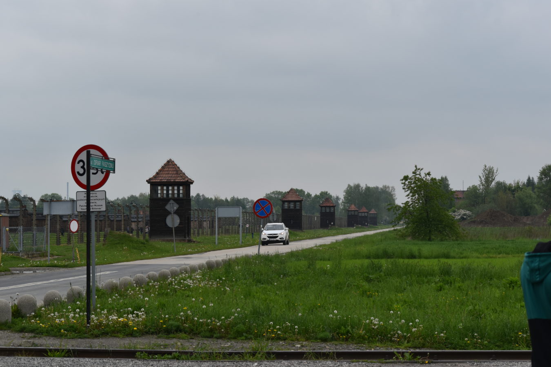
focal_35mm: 102
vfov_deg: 13.4
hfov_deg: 20.0
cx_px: 276
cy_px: 184
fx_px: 1561
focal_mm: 68
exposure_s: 1/320
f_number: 9
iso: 200
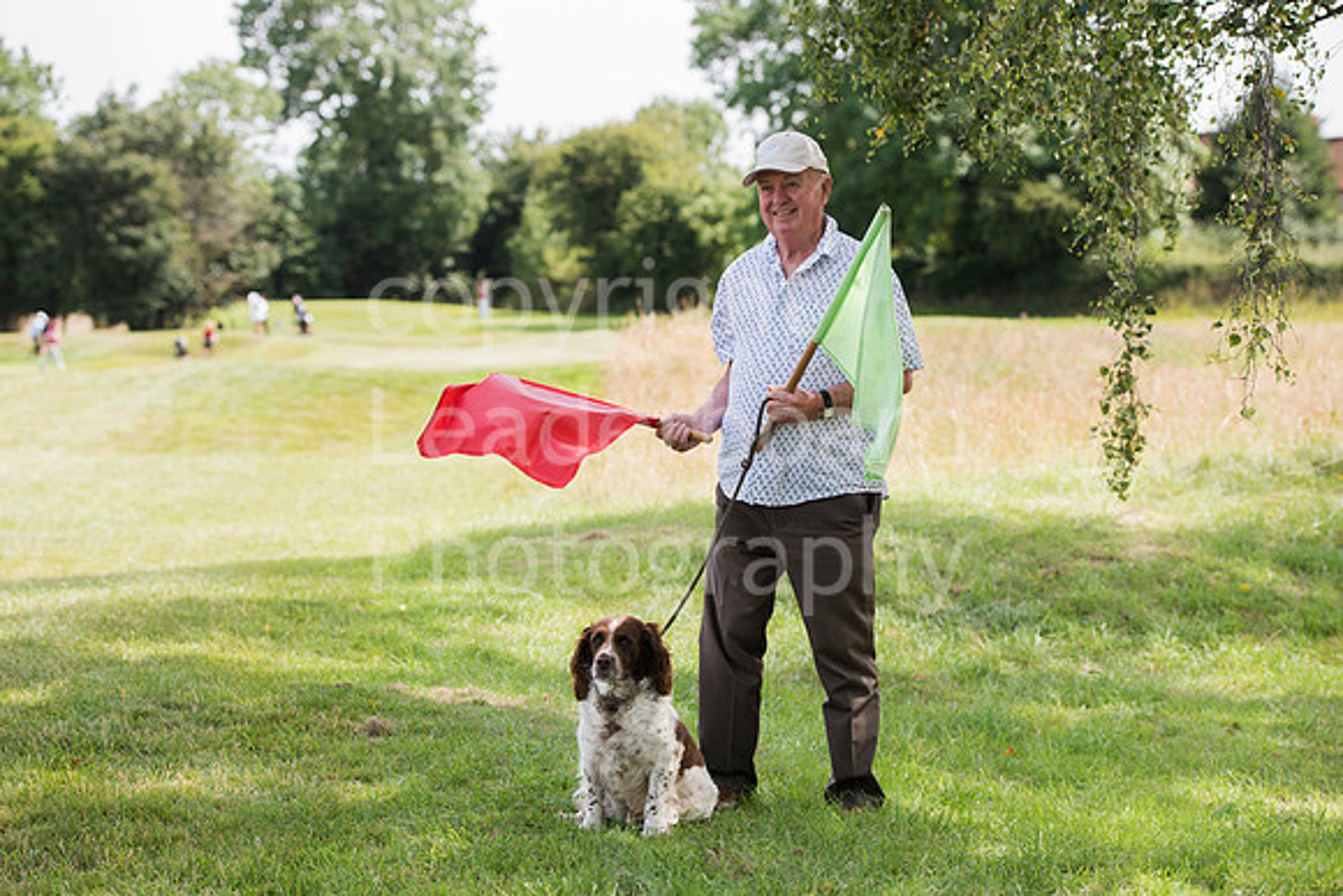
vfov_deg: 14.9
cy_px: 448
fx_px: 3433
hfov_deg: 22.1
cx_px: 672
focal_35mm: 92
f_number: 4.5
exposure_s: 1/1000
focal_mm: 92
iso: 500
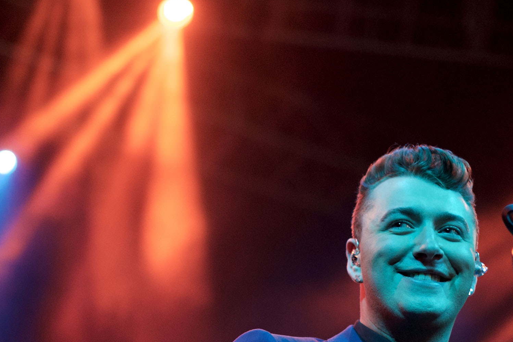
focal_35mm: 100
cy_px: 266
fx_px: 1425
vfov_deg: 13.6
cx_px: 180
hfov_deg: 20.3
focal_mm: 50
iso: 3200
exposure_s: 1/160
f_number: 1.8
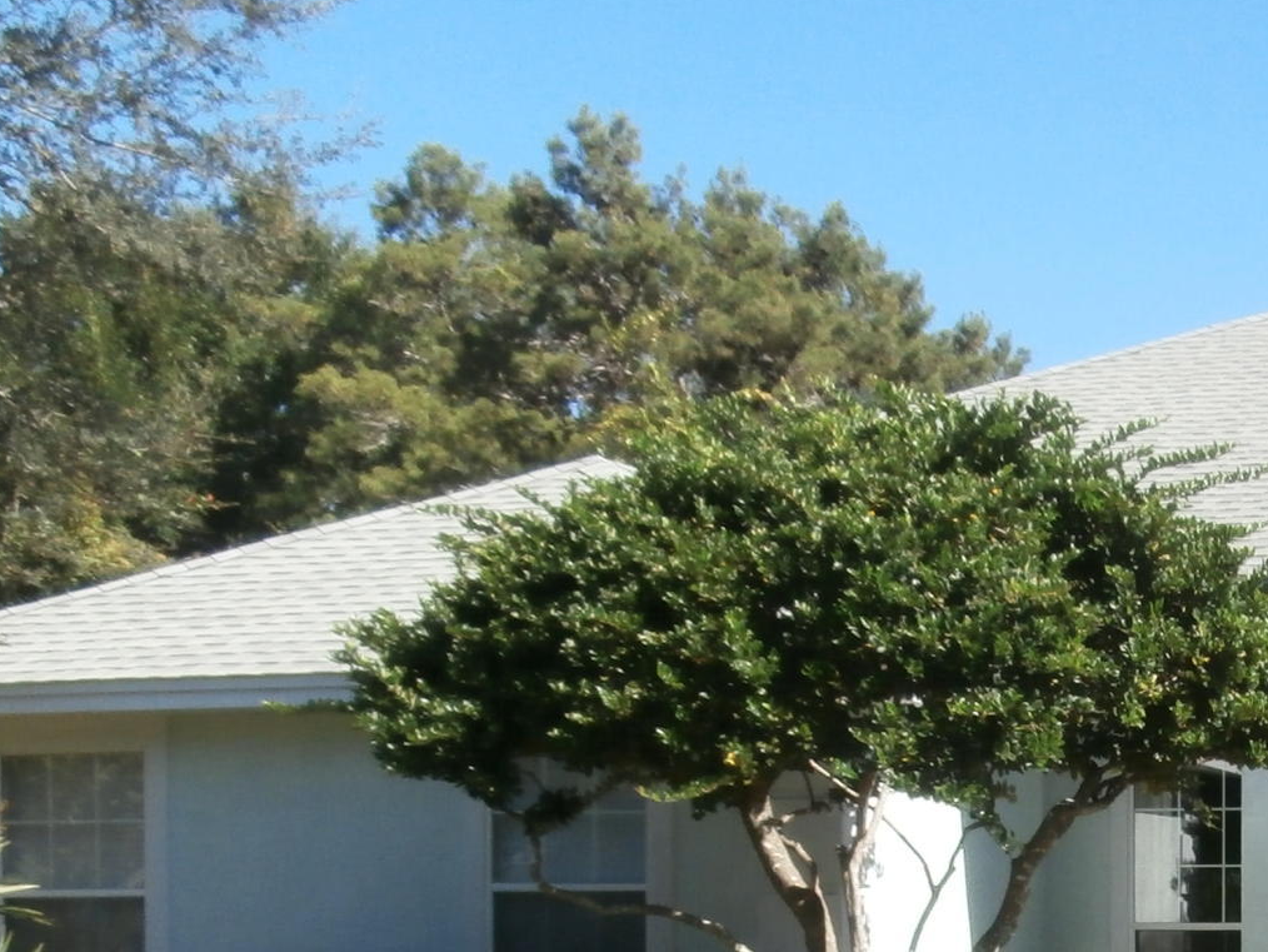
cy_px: 888
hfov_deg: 25.6
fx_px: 2601
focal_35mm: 71
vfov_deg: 20.2
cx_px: 1351
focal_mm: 4.2
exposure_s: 1/800
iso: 100
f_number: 3
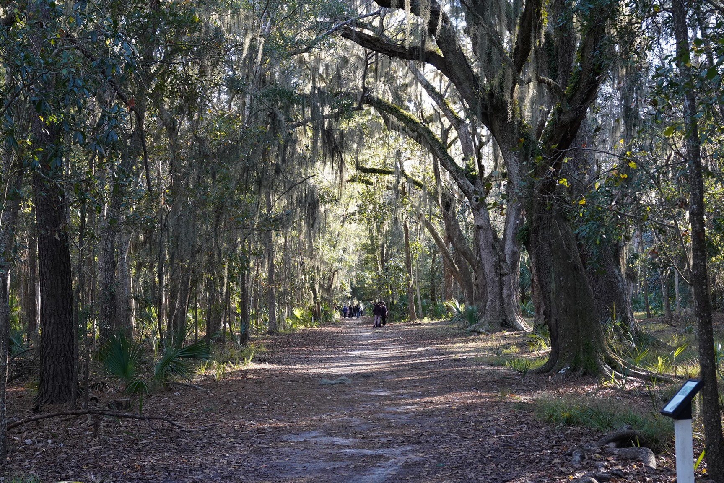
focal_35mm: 66
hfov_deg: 30.5
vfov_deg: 20.6
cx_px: 352
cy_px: 233
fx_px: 1327
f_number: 8
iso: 1600
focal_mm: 57
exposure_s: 1/100
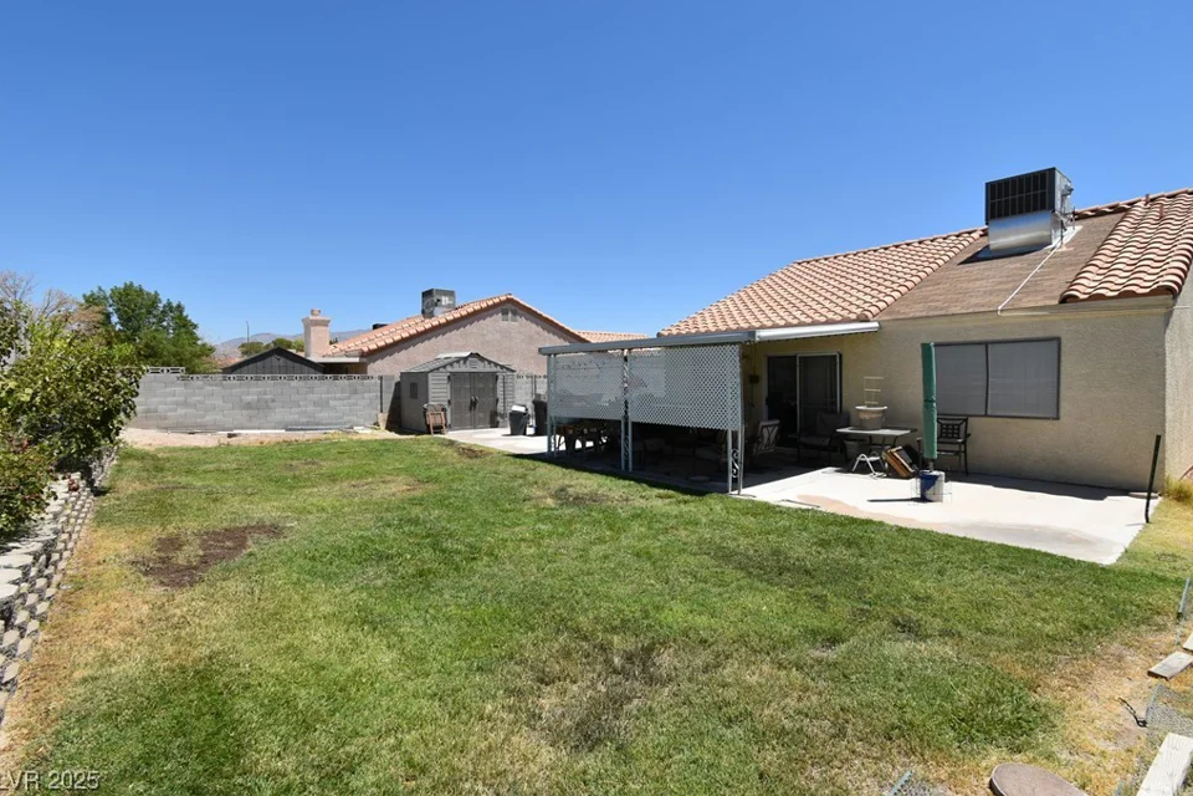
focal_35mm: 16
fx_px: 530
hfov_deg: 96.7
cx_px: 624
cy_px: 380
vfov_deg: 73.7
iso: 200
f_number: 10
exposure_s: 1/400
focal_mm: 10
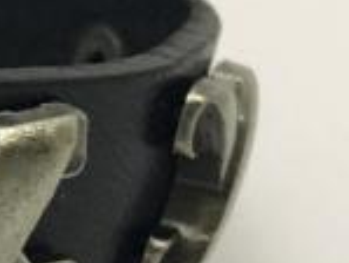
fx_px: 1574
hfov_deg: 11.0
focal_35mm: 156
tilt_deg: -26.7
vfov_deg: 9.5
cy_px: 94
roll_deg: -2.3
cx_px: -431
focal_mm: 4.15
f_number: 2.2
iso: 160
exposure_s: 1/30
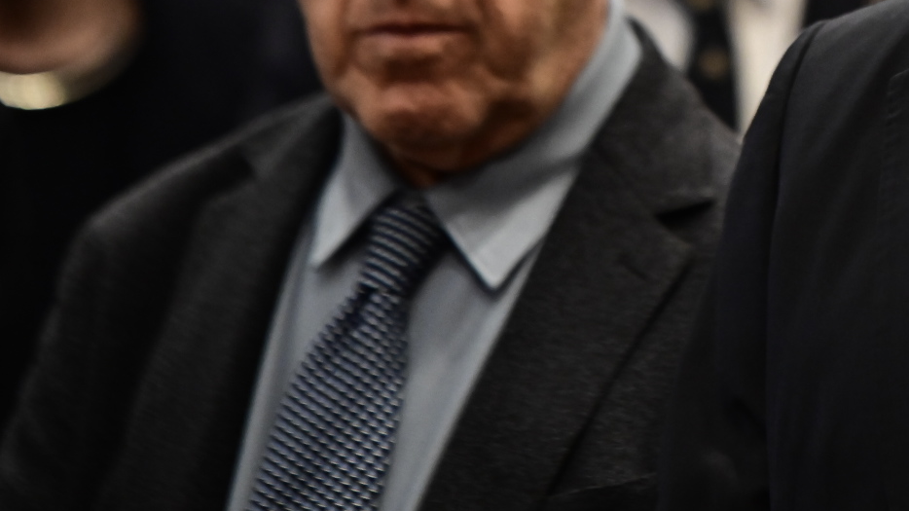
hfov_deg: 4.2
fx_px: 12459
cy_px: -124
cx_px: 958
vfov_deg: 2.3
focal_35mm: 517
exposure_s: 1/250
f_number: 3.2
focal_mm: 200
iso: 2500
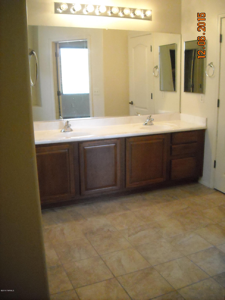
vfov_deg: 52.6
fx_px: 303
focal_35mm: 35
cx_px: 112
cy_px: 150
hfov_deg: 40.7
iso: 800
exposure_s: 1/154
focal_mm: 5.7
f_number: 2.8
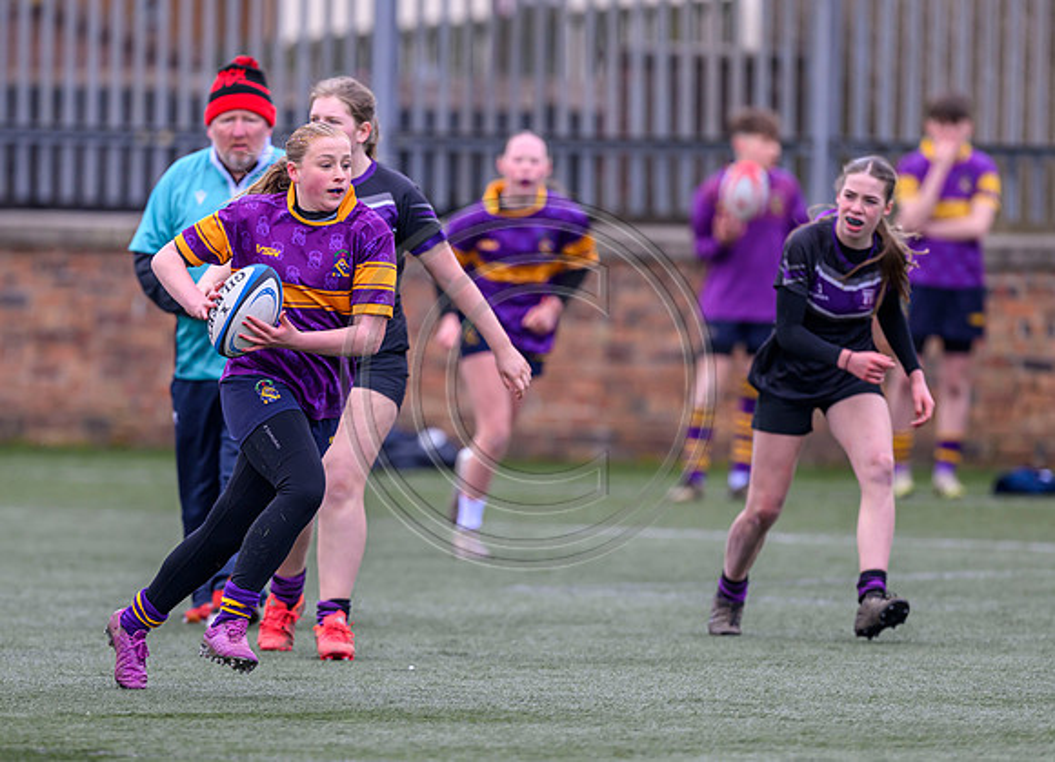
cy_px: 384
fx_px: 16518
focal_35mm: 549
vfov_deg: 2.6
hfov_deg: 3.7
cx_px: 388
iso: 640
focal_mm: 400
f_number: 3.5
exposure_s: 1/1600
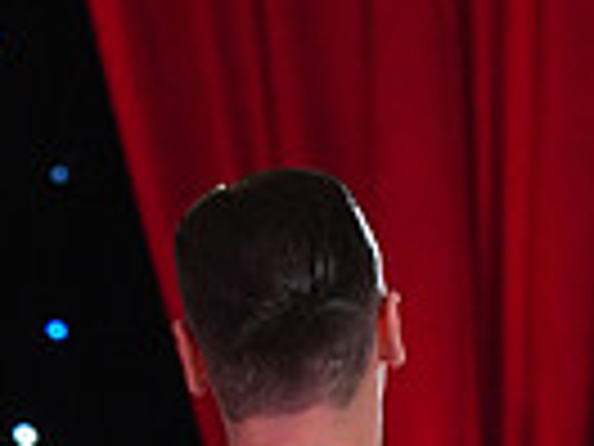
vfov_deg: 2.9
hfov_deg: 3.9
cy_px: 1302
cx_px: 722
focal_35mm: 512
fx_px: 8786
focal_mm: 121
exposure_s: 1/250
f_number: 5
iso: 3200
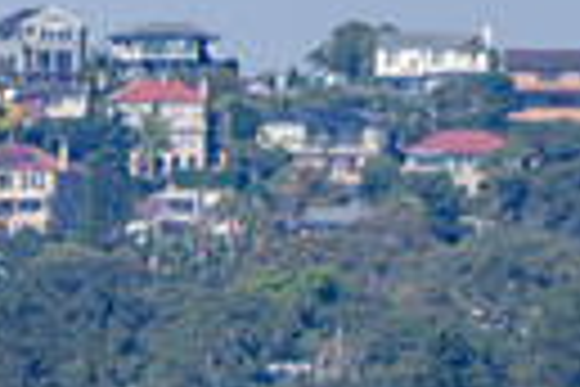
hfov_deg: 0.9
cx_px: 769
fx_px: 36215
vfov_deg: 0.6
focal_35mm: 2248
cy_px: 839
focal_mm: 500
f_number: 5.6
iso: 125
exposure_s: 1/2000
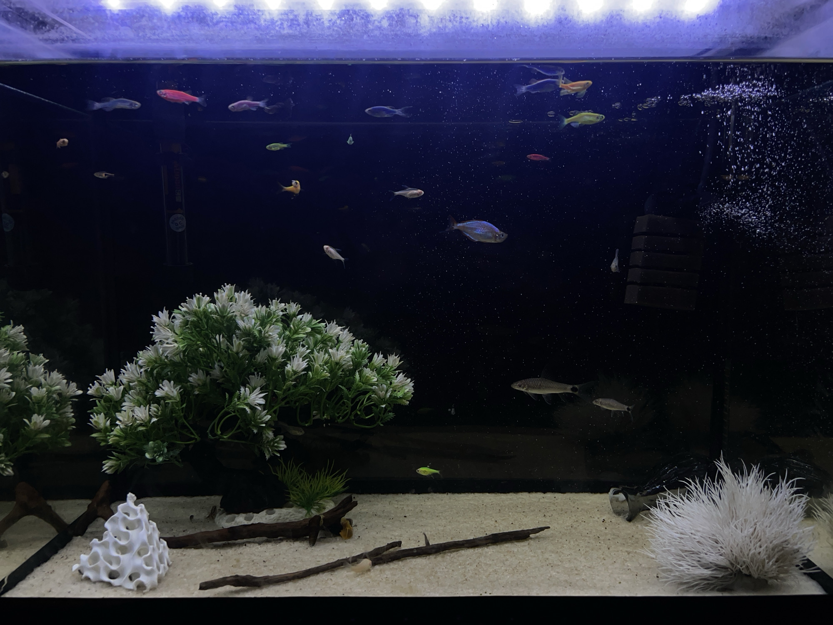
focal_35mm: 26
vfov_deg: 53.1
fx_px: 626
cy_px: 312
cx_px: 416
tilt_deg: -6.9
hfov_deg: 67.3
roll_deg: +0.4
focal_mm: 4.2
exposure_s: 1/100
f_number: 1.6
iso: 64
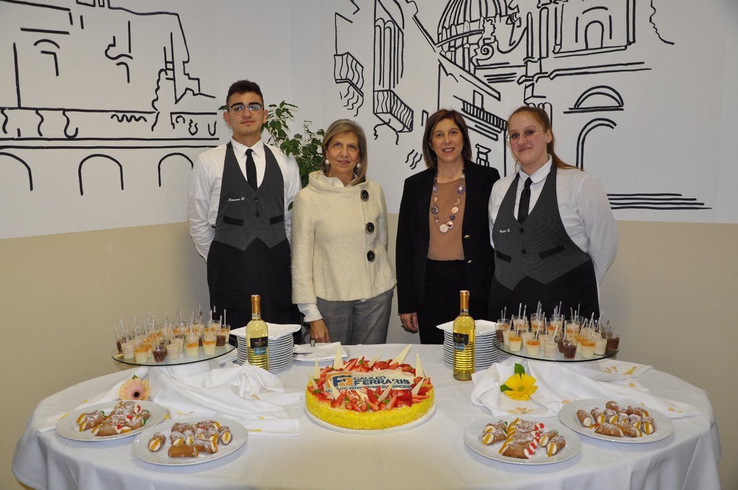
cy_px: 245
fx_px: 645
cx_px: 369
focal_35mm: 32
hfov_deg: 59.6
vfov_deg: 41.6
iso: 500
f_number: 3.8
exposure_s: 1/60
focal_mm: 21
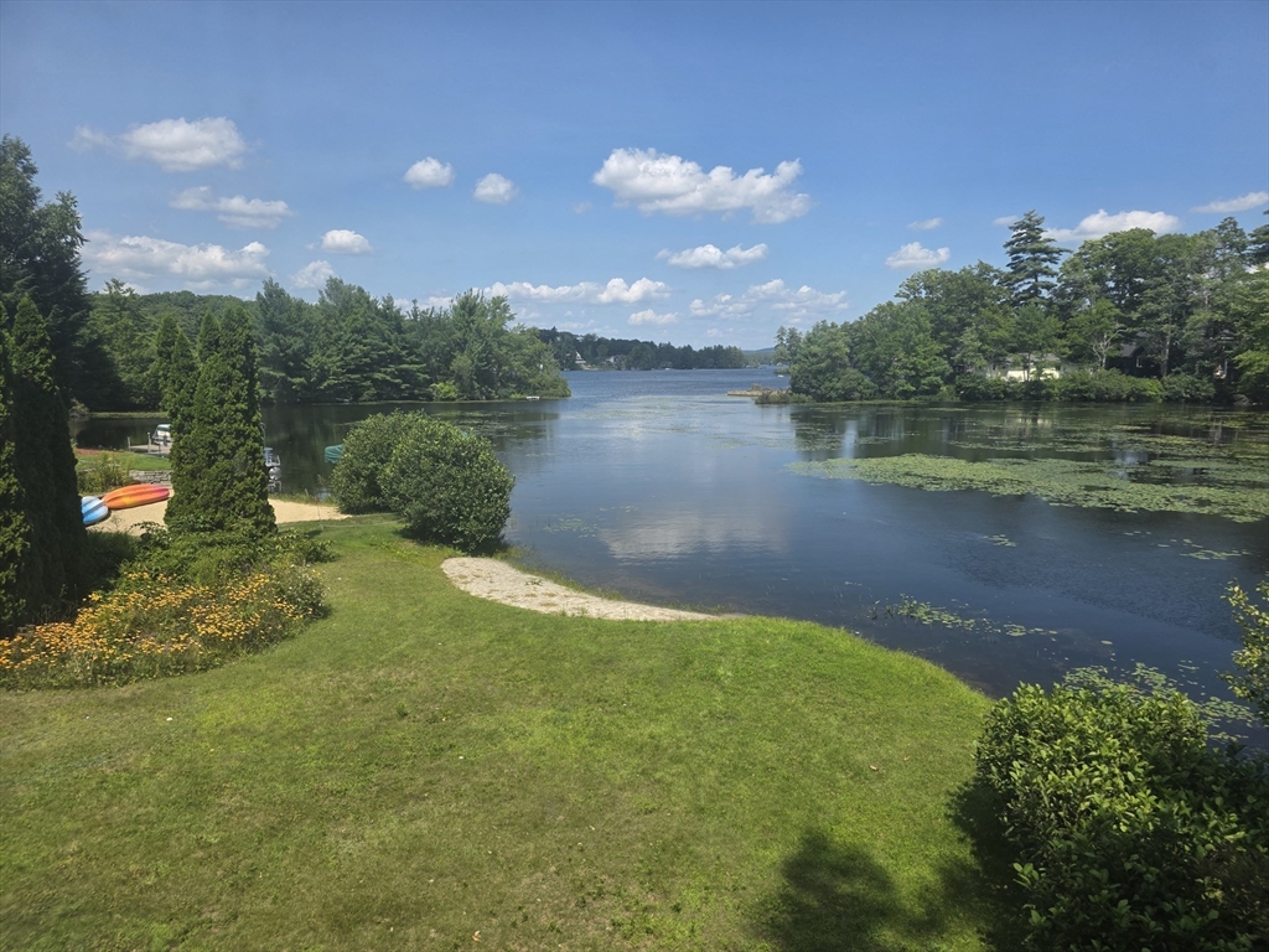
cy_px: 476
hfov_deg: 73.9
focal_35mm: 23
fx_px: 843
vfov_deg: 58.9
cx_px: 634
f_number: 1.7
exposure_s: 1/5447
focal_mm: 6.3
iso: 80
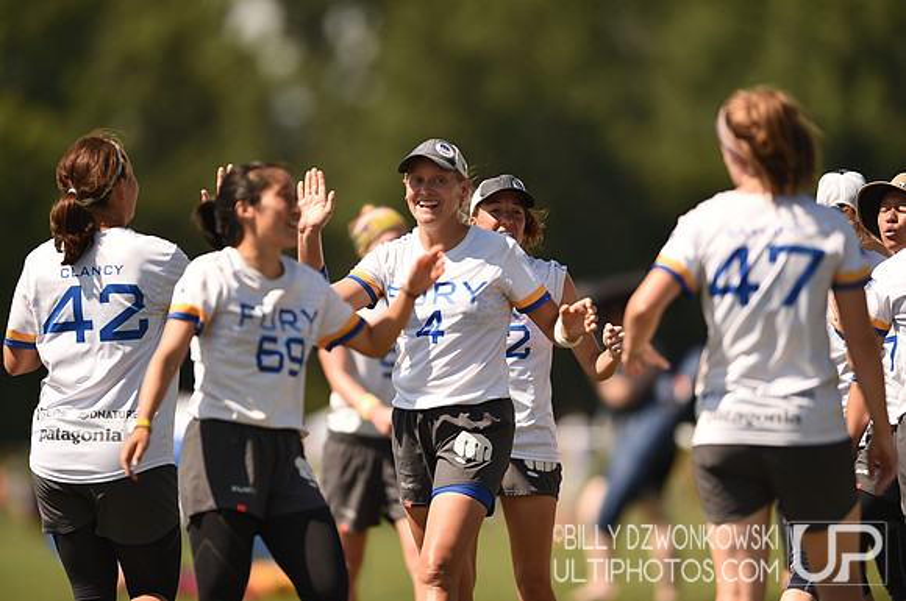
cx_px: 453
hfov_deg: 5.2
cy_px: 300
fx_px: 10053
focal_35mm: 400
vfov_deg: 3.4
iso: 100
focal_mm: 400
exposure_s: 1/1600
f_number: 2.8
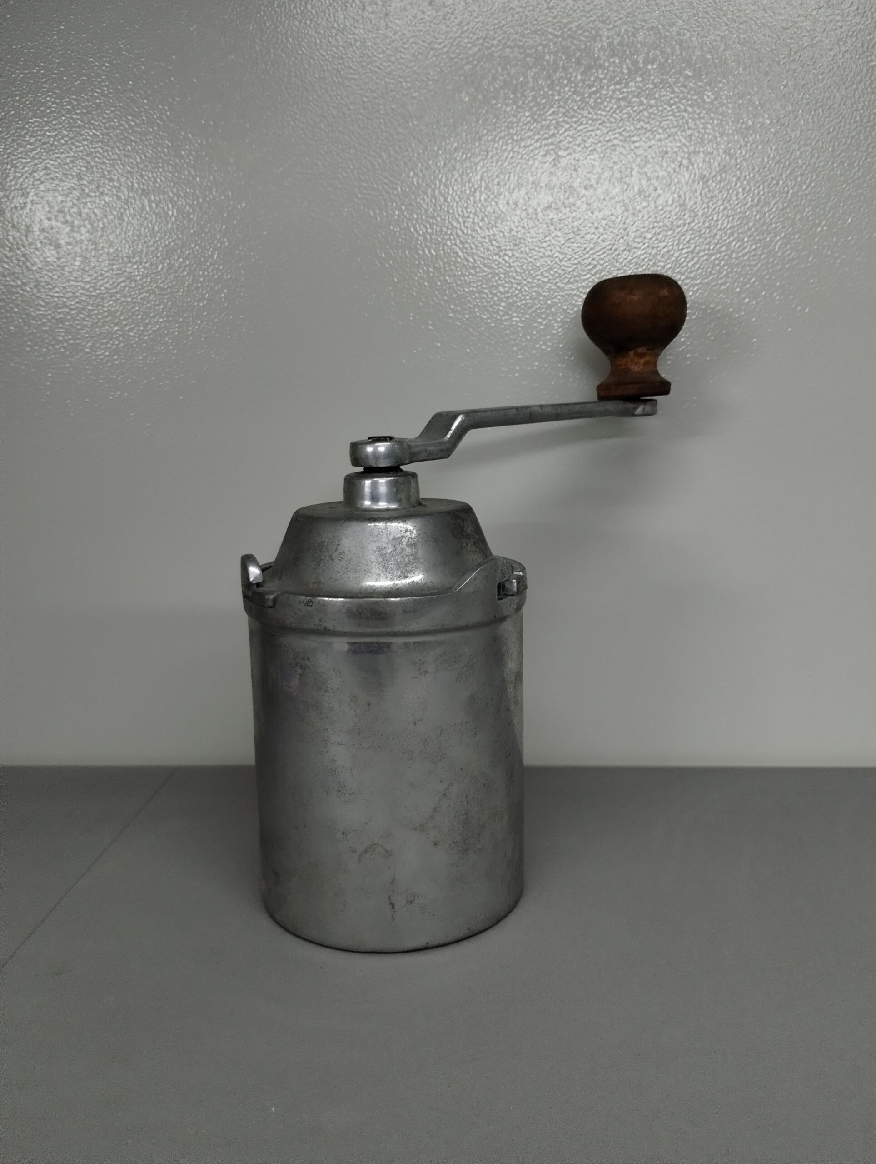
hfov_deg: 49.9
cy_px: 582
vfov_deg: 63.4
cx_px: 438
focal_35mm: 28
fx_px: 942
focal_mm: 4.27
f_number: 1.8
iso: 372
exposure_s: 1/30
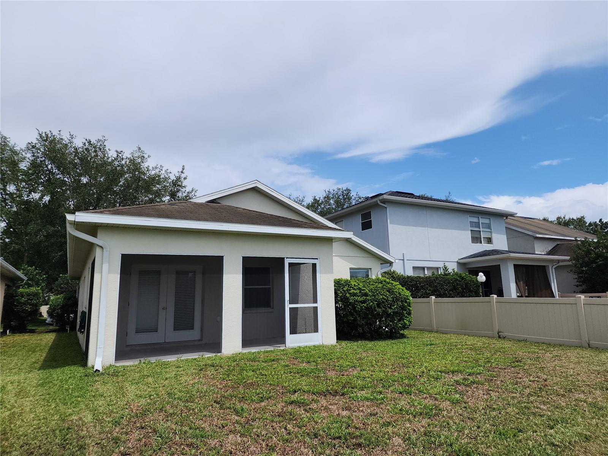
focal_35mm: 23
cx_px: 304
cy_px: 228
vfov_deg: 58.9
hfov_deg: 73.9
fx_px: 404
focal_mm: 6.4
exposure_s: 1/1884
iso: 12
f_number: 1.8
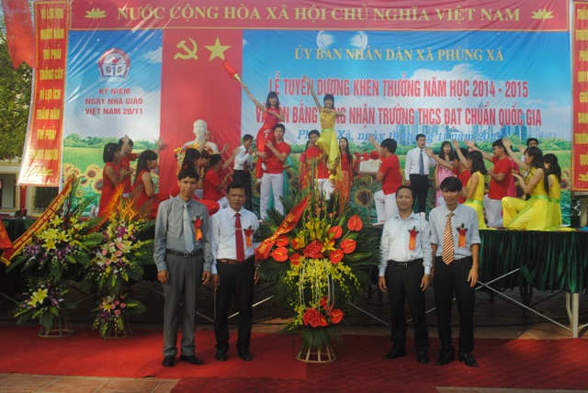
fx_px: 589
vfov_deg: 36.9
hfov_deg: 53.1
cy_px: 196
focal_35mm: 36
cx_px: 294
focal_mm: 24
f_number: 7.1
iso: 100
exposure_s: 1/200
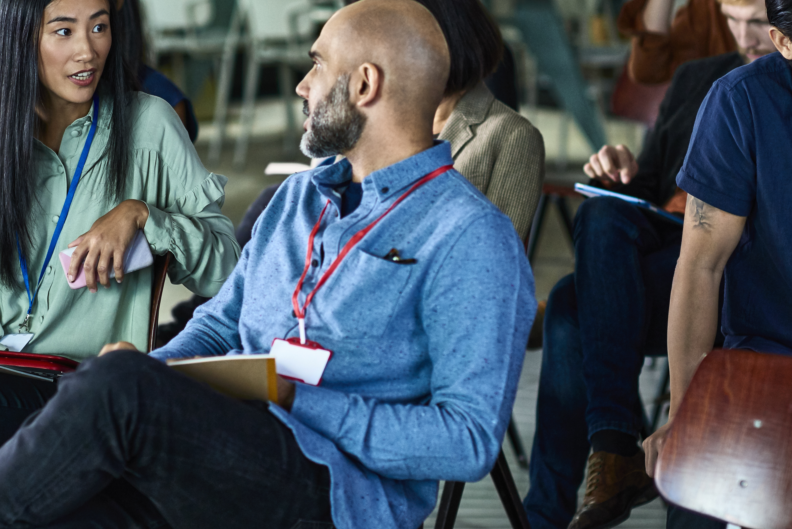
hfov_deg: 13.0
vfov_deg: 8.7
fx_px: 3477
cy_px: 171
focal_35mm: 158
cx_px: 313
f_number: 2.2
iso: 1000
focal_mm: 85
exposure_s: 1/200
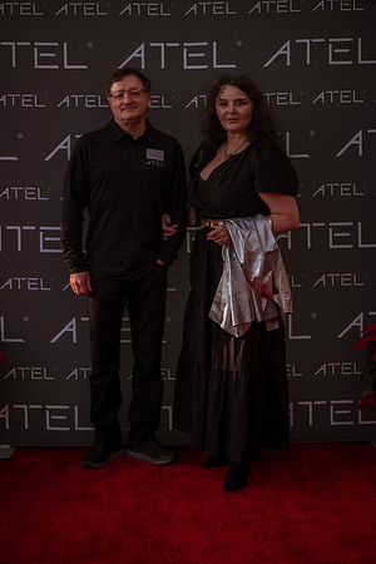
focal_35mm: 58
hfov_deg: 23.4
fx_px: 909
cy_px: 282
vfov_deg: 34.5
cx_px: 188
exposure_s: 1/1250
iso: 125
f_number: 1.4
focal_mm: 58
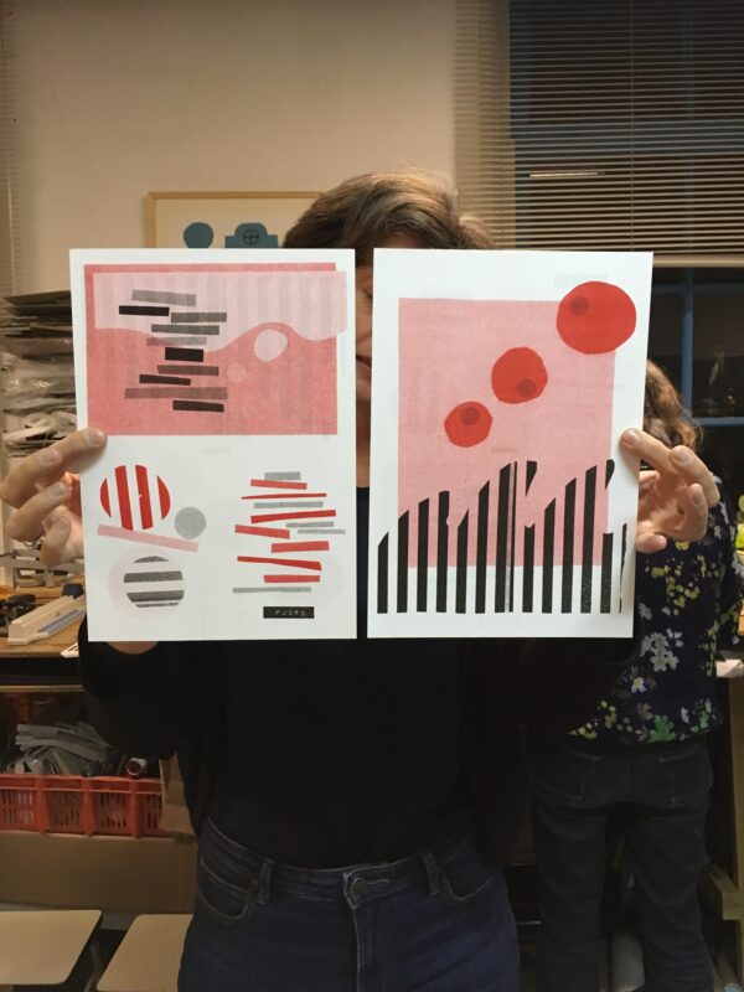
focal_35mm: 29
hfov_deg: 48.2
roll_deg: +2.6
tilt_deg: -3.7
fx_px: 831
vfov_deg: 61.7
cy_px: 496
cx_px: 372
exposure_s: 1/25
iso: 200
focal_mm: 4.15
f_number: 2.2
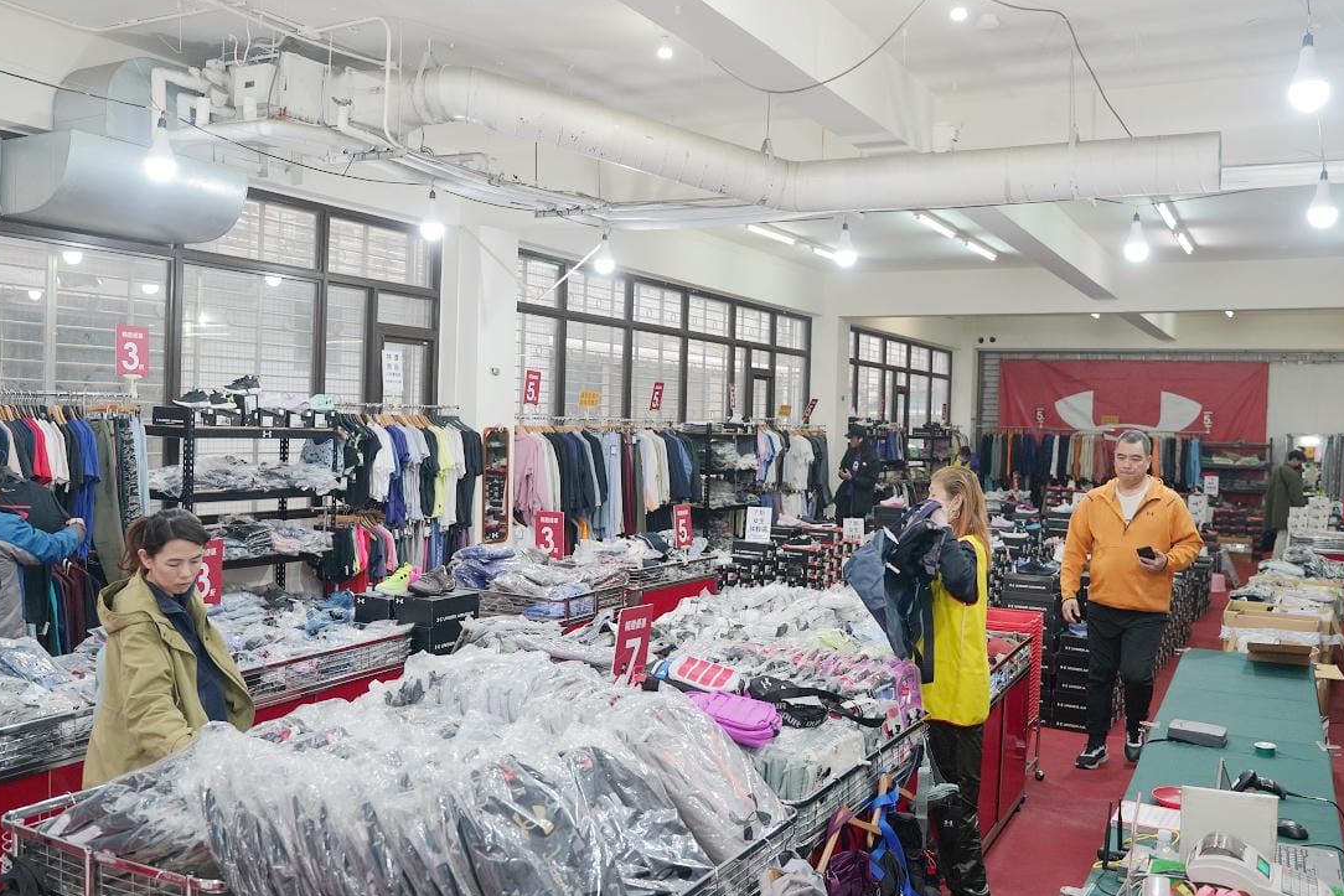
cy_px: 442
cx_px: 713
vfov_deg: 42.3
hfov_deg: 60.2
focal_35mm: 31
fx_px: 1157
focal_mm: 28
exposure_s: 1/160
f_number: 4
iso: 1250
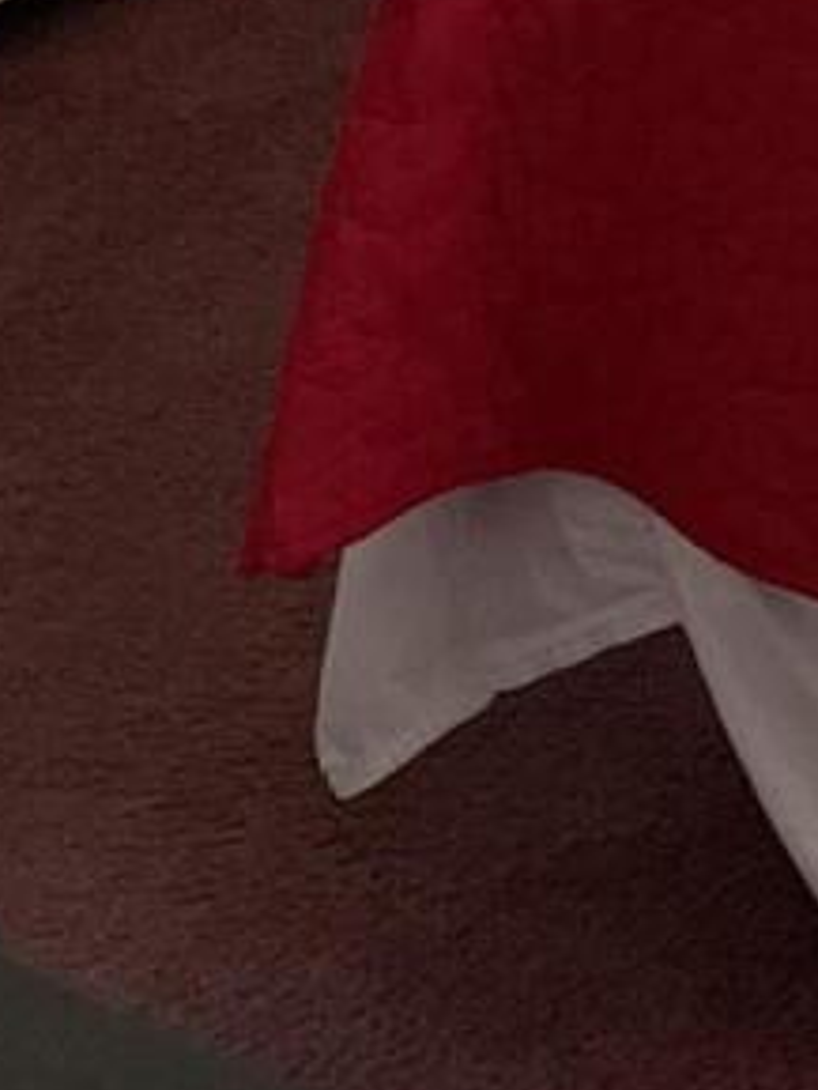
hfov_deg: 7.3
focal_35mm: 180
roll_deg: -0.8
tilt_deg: -7.4
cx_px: 2409
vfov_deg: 9.0
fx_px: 5667
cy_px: -2139
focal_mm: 4.2
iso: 100
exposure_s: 1/121
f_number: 1.6
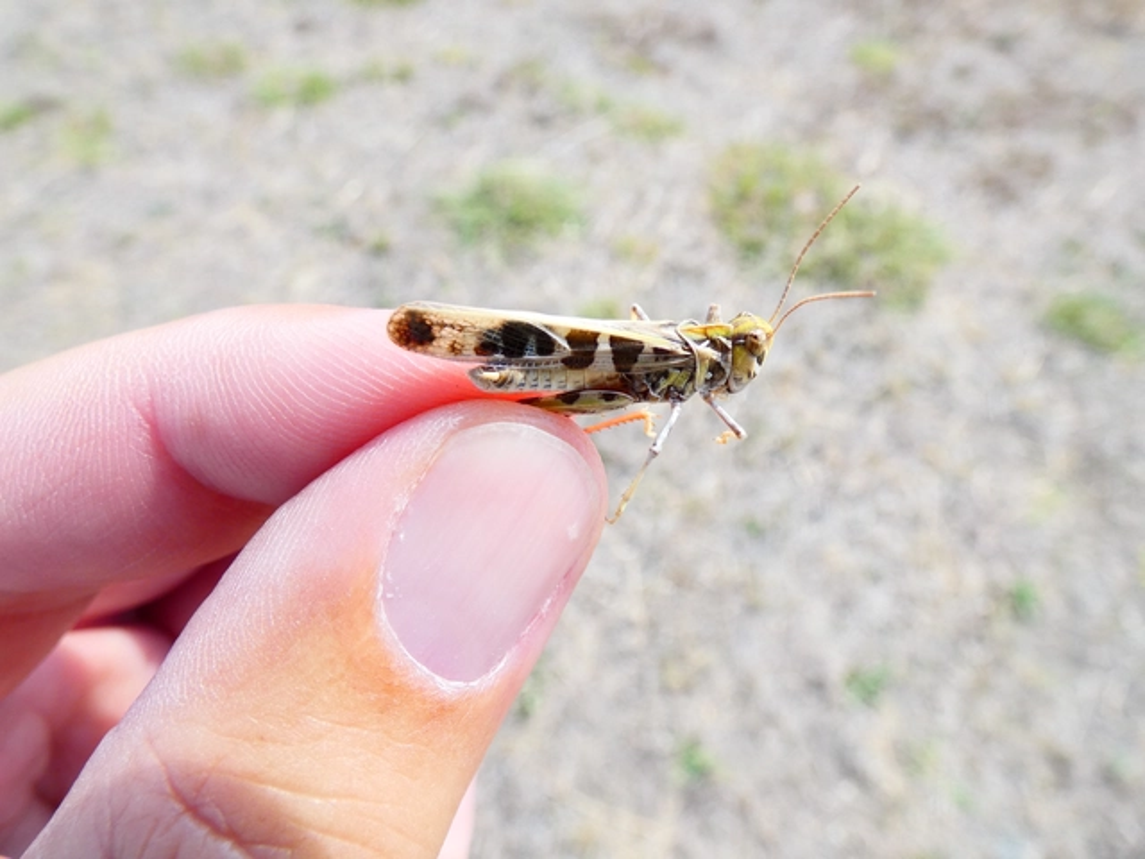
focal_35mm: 20
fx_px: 662
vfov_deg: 66.0
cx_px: 572
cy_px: 430
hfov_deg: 81.7
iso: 80
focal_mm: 3.6
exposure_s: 1/400
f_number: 2.8
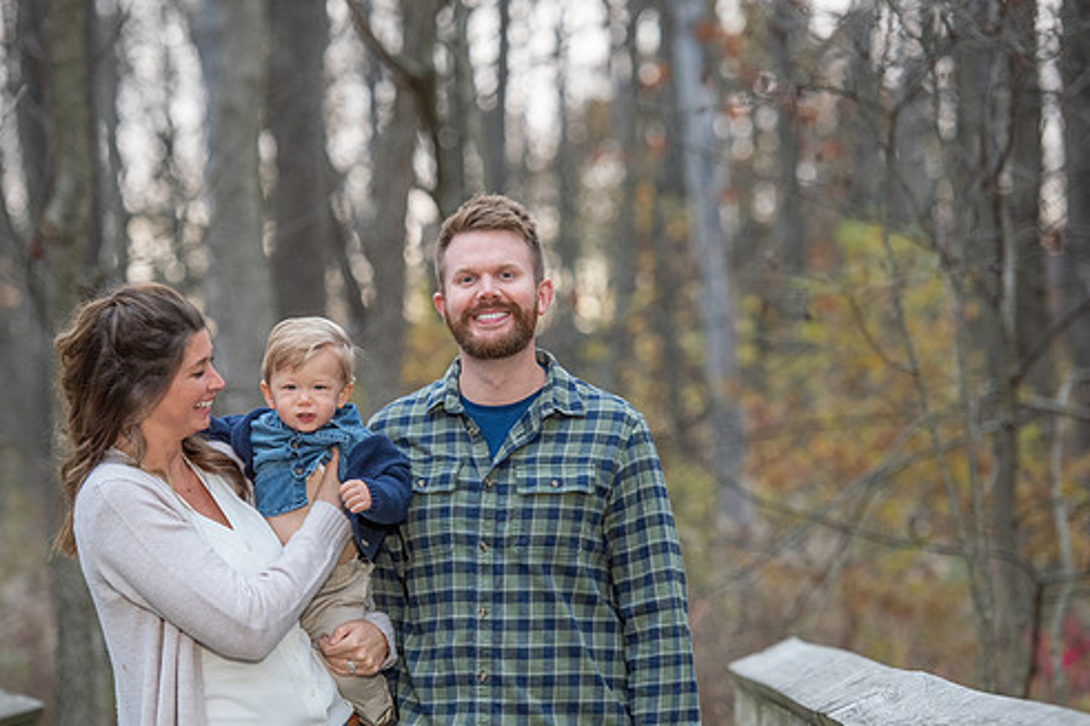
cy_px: 402
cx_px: 495
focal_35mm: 165
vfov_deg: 8.3
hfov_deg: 12.5
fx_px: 4994
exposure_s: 1/200
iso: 1250
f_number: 4
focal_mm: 135
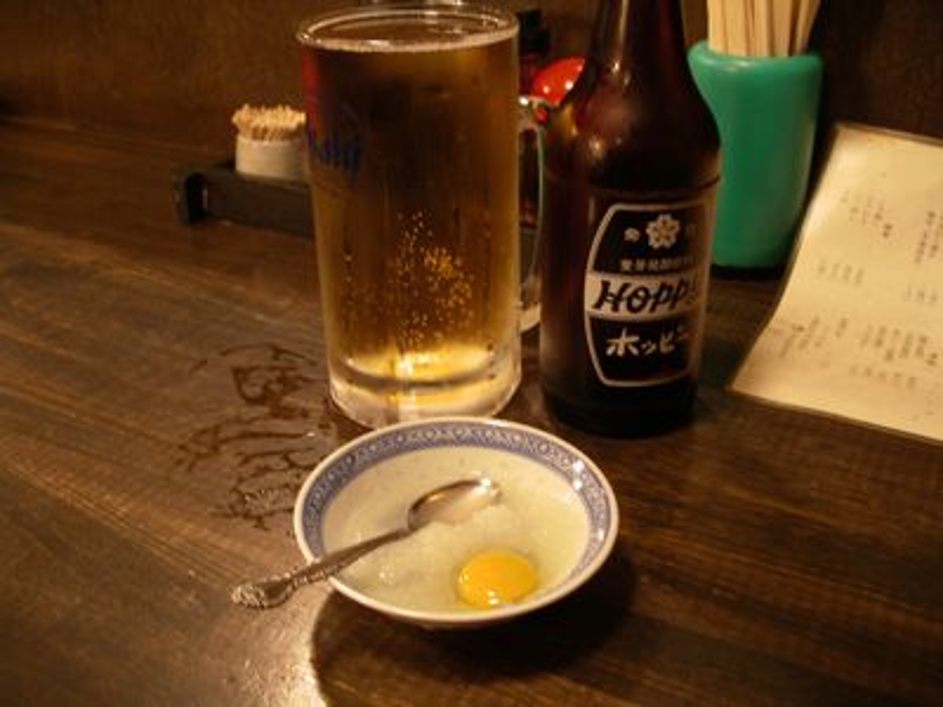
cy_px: 354
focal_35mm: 37
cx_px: 472
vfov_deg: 38.7
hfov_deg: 50.1
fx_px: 1008
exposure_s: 1/4
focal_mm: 7.8
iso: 200
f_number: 2.8
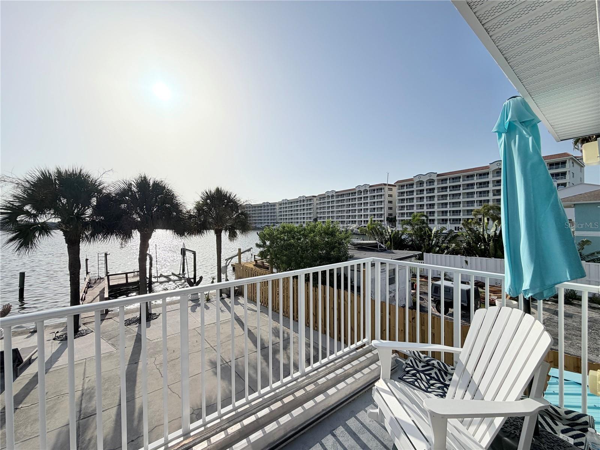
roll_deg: -1.0
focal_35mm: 14
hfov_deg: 102.1
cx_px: 300
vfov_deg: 85.7
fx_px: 243
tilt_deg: -0.6
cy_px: 225
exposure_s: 1/3663
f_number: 2.2
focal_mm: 2.22
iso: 25
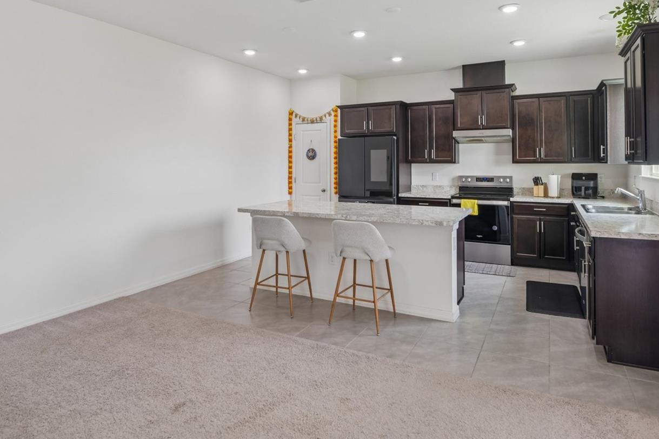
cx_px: 329
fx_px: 384
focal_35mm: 21
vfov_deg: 58.8
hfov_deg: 81.2
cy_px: 167
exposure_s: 1/25
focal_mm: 16
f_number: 8
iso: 400
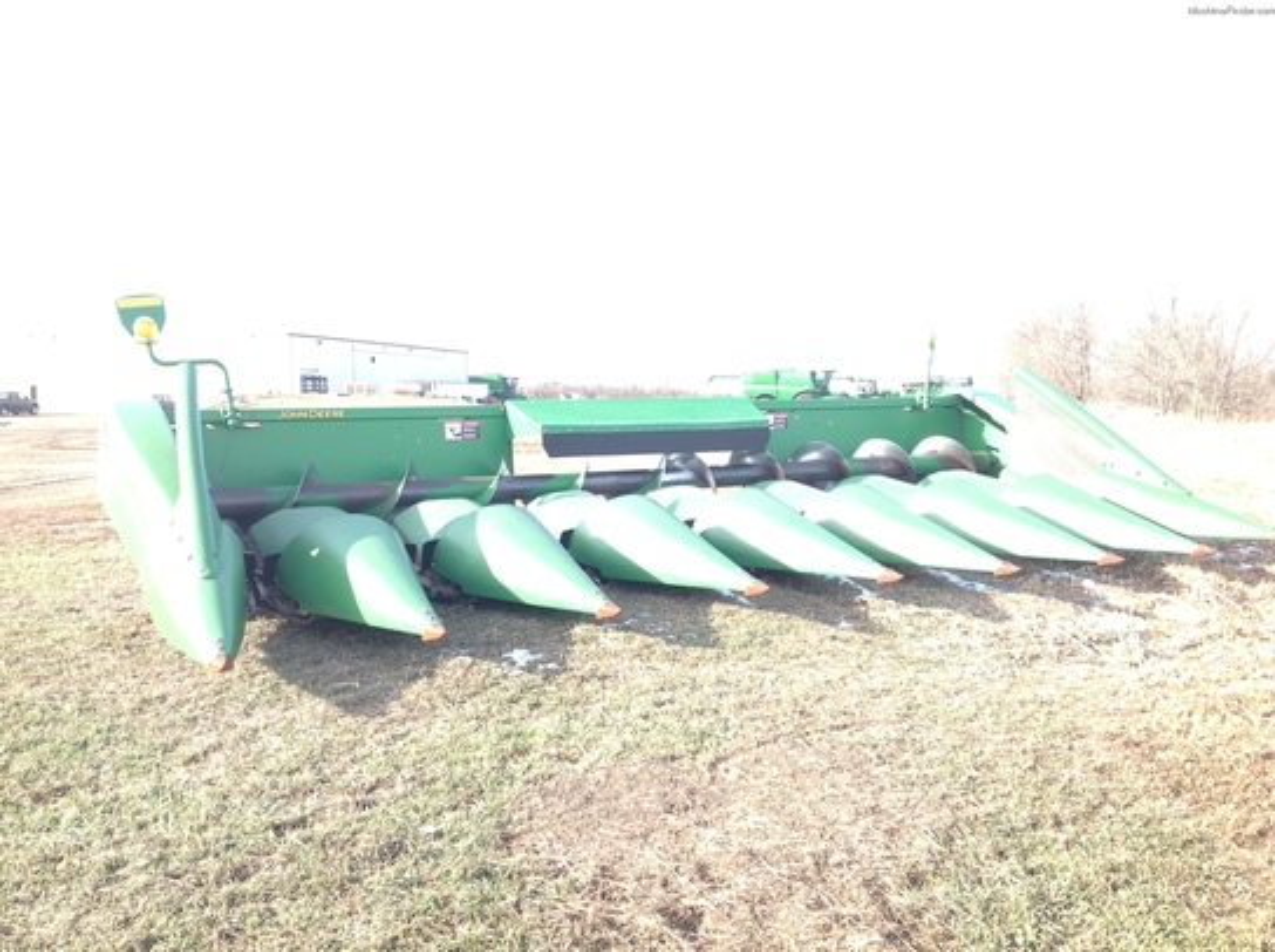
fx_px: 1287
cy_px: 476
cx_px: 638
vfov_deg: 40.6
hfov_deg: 52.7
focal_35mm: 35
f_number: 2.4
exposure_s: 1/267
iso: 50
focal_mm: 4.28
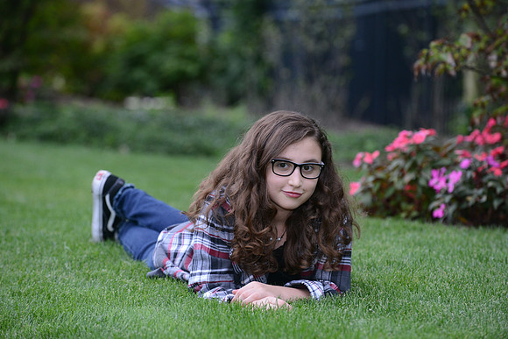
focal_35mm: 160
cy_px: 170
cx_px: 254
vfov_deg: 8.6
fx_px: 2258
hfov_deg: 12.8
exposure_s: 1/100
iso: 1250
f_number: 5.6
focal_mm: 160
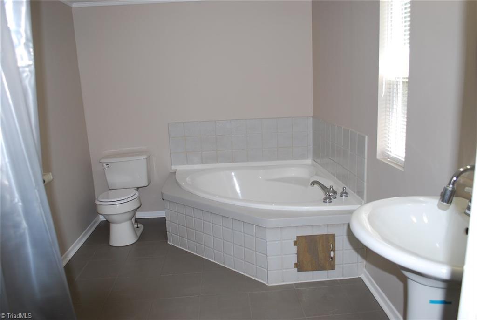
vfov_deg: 48.1
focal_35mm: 27
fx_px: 358
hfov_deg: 67.3
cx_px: 238
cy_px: 160
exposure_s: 1/60
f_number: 3.5
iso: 200
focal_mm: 18
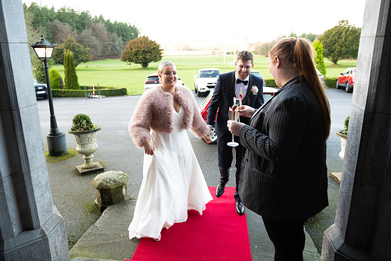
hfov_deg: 67.4
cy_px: 130
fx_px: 293
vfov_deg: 48.0
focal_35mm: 27
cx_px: 196
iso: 800
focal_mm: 27
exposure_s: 1/160
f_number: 3.5
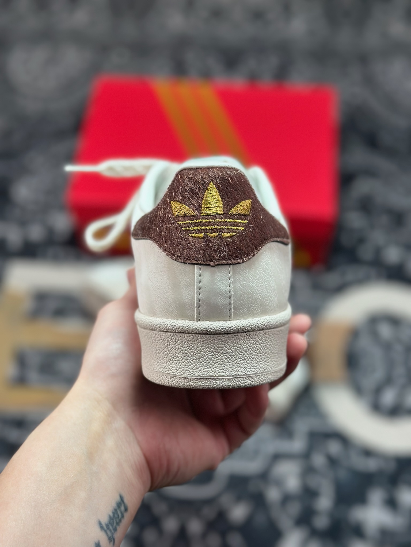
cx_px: 206
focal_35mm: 48
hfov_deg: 30.3
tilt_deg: -55.0
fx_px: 760
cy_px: 274
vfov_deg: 39.7
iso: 80
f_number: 1.78
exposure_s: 1/612
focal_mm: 6.86
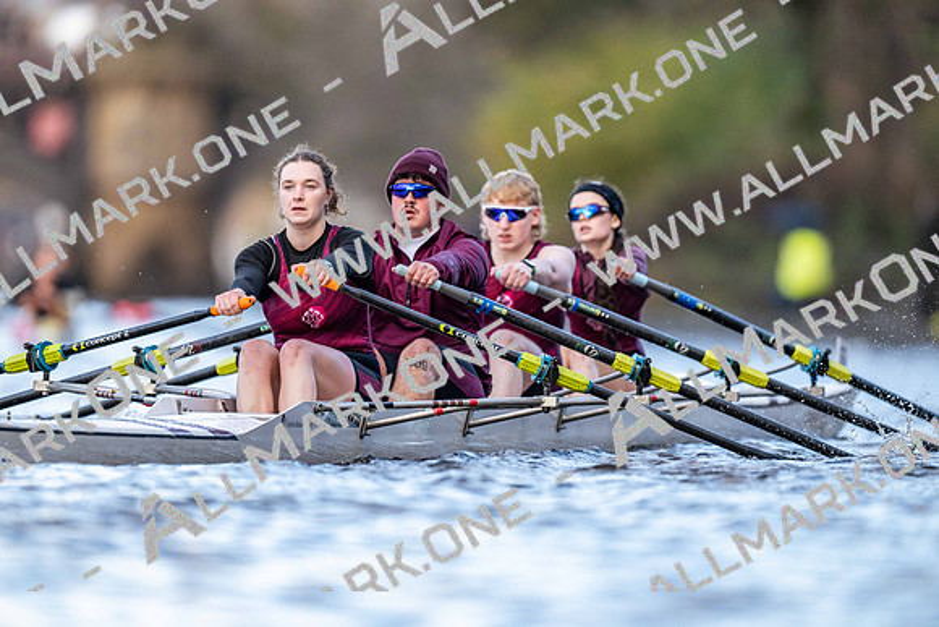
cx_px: 470
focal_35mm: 600
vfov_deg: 2.3
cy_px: 314
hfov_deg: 3.4
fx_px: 15653
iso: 2000
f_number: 4
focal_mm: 600
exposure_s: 1/2500
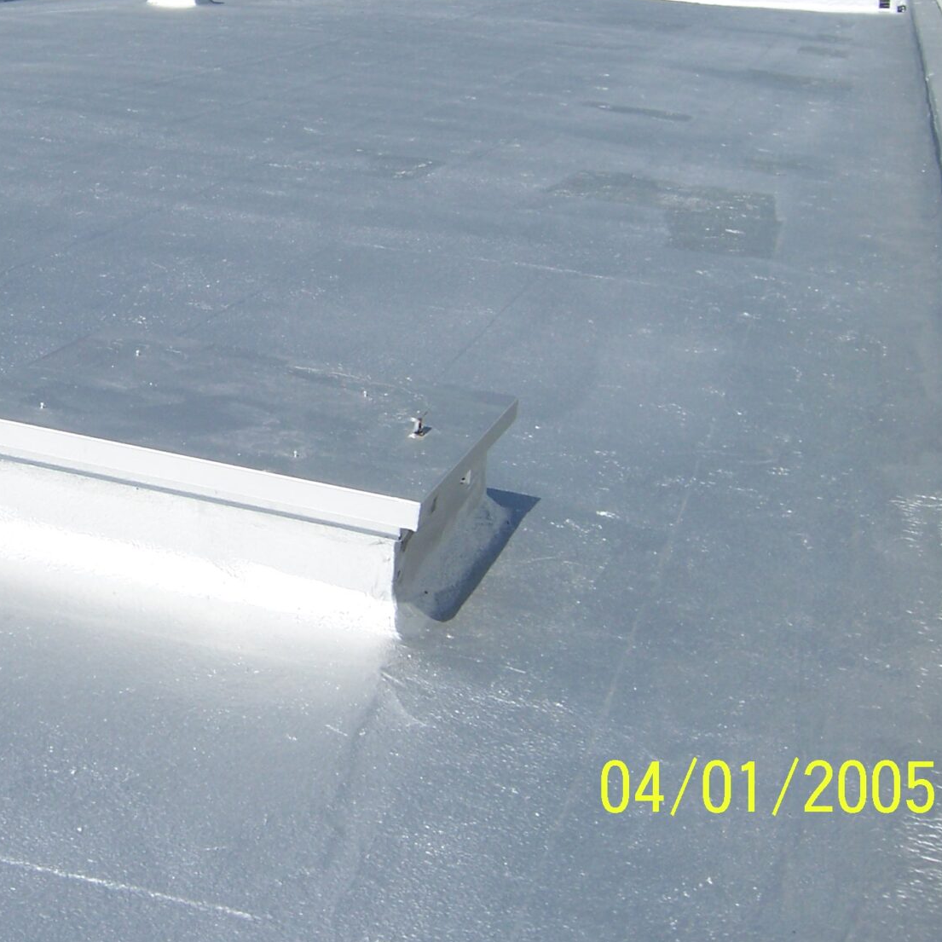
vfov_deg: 28.9
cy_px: 306
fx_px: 1816
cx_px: 159
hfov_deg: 28.3
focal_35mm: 59
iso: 80
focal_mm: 6.2
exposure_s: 1/800
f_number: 4.5
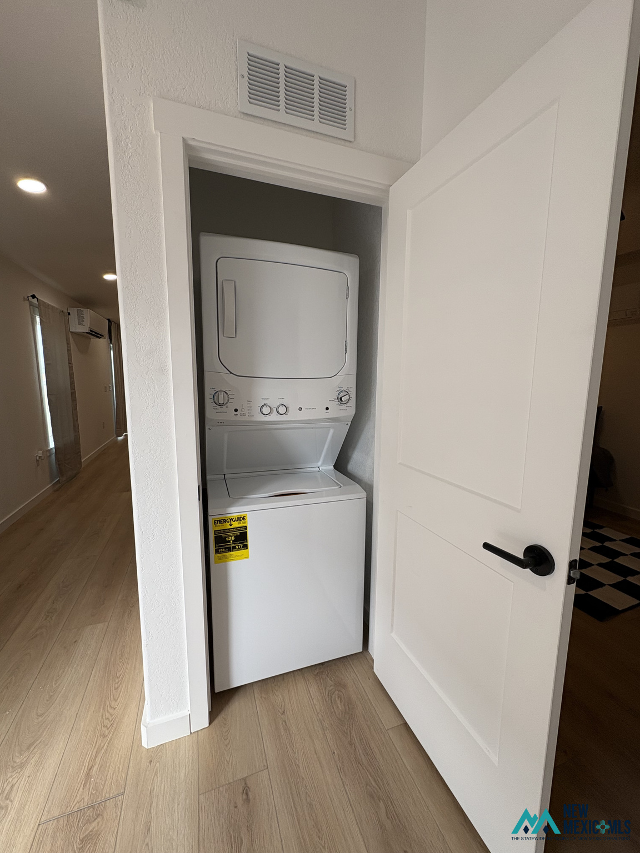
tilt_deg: -6.8
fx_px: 345
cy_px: 426
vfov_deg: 102.1
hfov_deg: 85.7
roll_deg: -0.9
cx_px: 320
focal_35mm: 14
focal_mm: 2.22
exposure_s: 1/99
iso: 64
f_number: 2.2
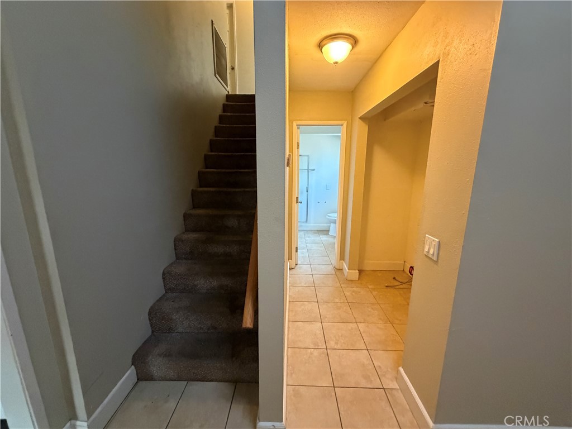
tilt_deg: -10.6
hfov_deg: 102.1
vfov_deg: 85.7
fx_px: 231
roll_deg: +1.2
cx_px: 286
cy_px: 214
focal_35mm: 14
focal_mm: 2.22
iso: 1000
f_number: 2.2
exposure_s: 1/60
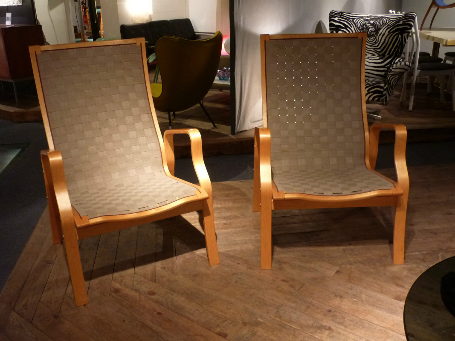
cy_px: 170
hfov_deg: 55.4
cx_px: 228
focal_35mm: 33
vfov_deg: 42.9
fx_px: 434
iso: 400
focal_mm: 5.5
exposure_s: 1/25
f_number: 2.8
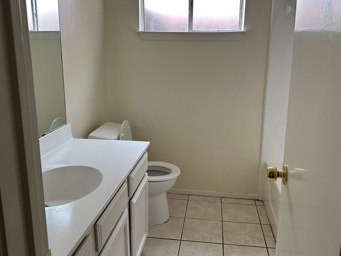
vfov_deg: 45.4
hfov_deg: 58.4
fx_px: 305
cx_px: 171
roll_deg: -1.8
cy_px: 121
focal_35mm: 31
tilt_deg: -13.5
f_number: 1.78
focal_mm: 6.86
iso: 250
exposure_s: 1/74
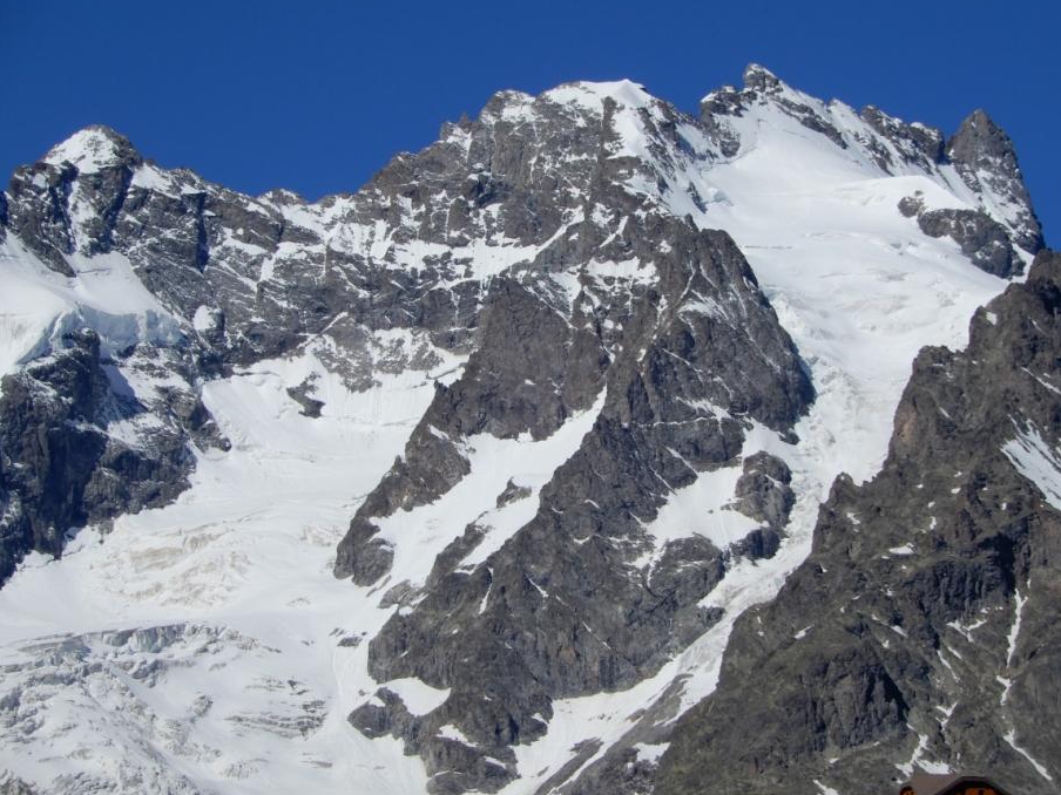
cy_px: 366
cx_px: 580
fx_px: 6253
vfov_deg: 7.3
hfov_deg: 9.7
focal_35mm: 204
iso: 80
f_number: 5.6
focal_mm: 32.1
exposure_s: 1/1250
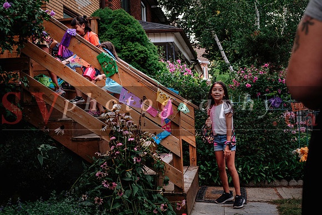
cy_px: 108
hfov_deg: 41.1
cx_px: 161
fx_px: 429
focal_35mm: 48
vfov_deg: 28.1
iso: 800
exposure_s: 1/250
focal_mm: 32.1
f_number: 4
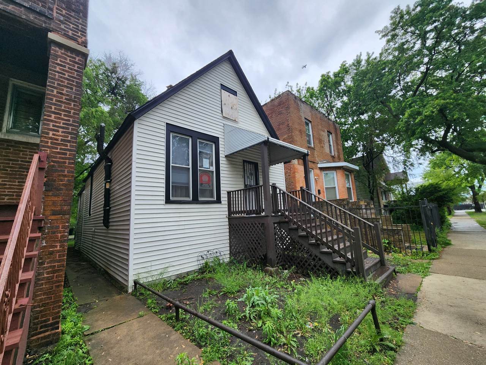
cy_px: 182
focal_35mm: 13
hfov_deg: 106.2
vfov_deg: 89.9
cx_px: 243
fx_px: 183
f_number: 2.2
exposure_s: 1/812
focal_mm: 2.2
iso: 50
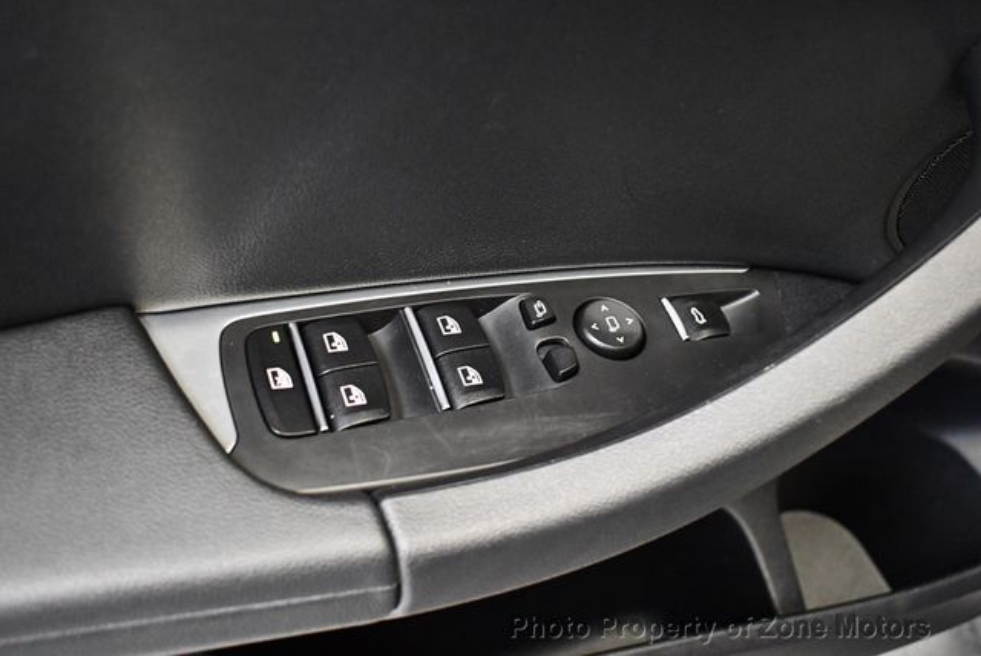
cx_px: 490
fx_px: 982
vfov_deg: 36.9
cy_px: 328
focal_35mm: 36
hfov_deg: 53.1
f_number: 3.5
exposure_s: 1/60
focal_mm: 18
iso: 4500
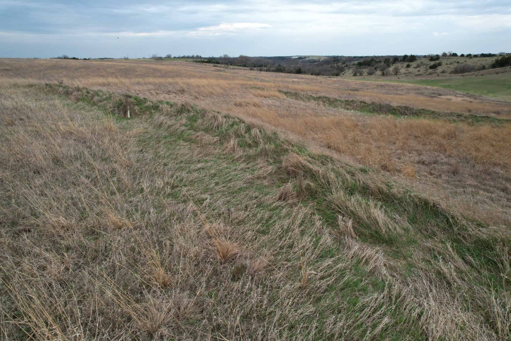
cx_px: 256
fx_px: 312
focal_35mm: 22
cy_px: 170
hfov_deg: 78.6
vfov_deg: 57.2
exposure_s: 1/500
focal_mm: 8.4
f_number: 2.8
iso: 100
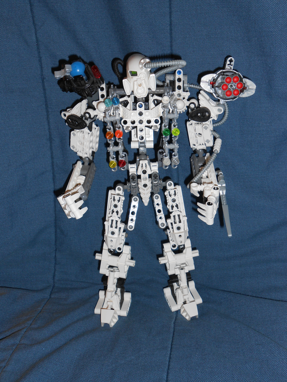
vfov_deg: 54.0
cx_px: 144
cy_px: 191
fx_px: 376
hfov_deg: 41.8
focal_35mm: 34
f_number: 3.9
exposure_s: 1/30
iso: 80
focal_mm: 6
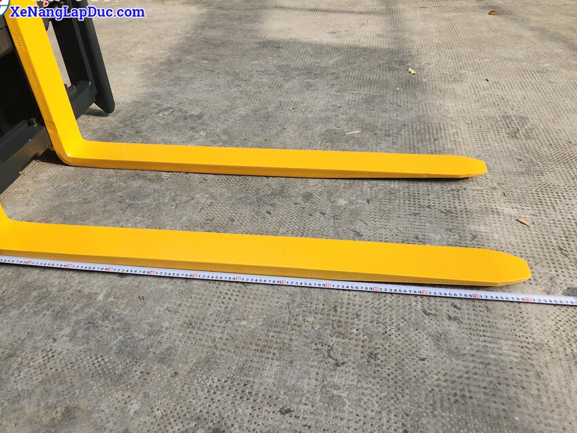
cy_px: 203
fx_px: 450
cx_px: 274
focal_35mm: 27
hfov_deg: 65.3
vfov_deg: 51.3
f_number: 1.8
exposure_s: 1/843
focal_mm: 5.4
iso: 20
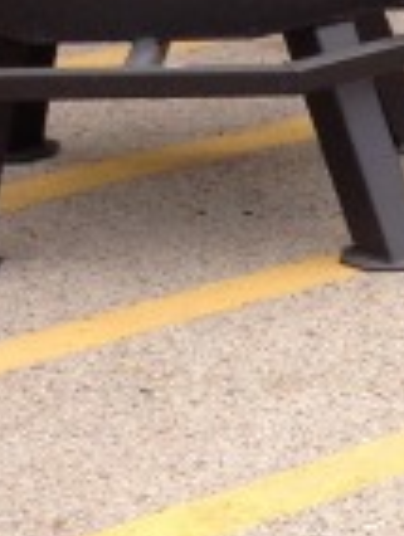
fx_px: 3056
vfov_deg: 9.8
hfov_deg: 7.3
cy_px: 747
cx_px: 751
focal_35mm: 197
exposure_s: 1/581
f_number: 2.4
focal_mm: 4.28
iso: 50
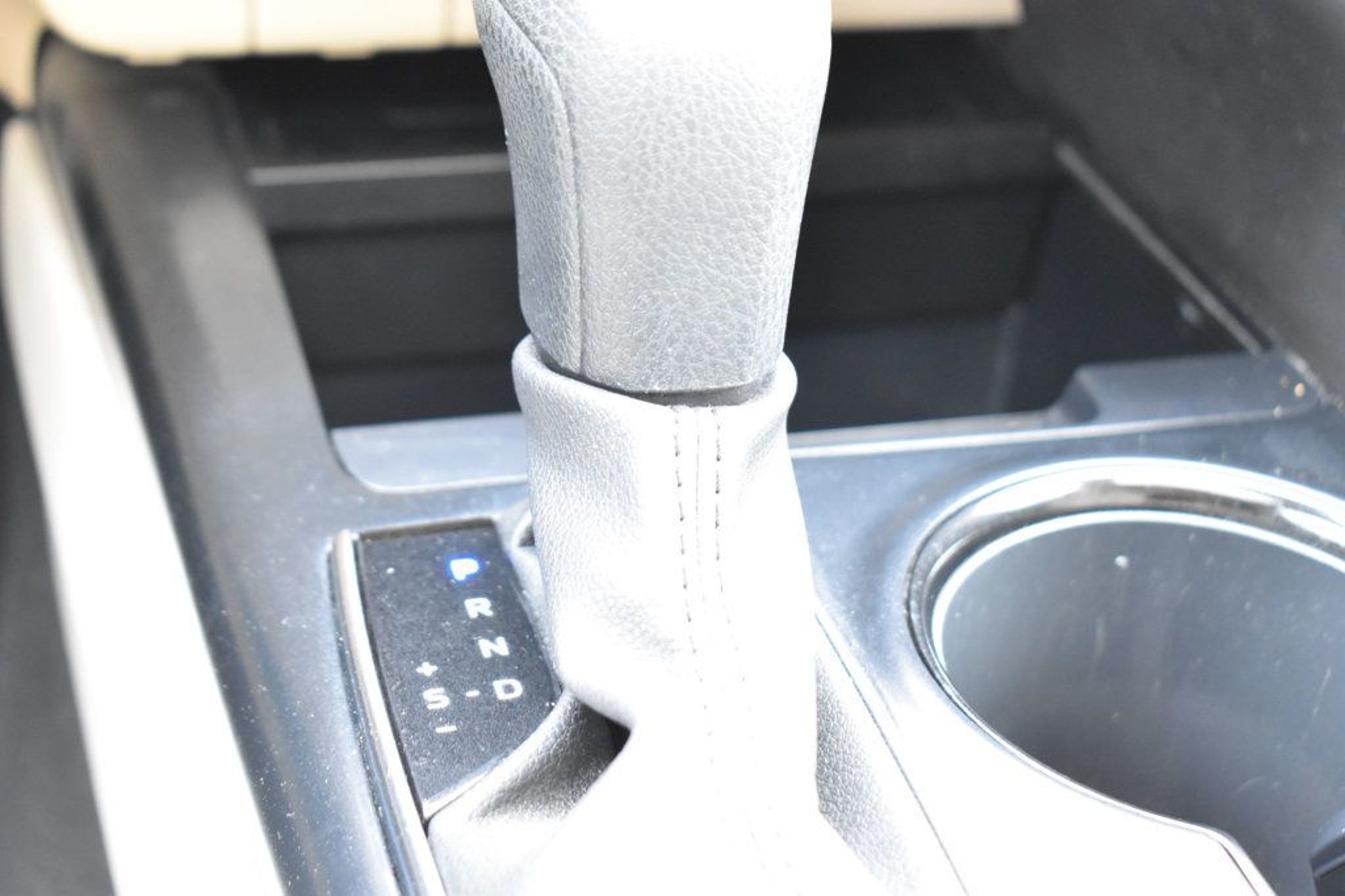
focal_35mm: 68
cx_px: 672
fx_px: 2521
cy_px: 448
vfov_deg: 20.1
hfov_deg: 29.9
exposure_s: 1/80
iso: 3200
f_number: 5
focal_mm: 45
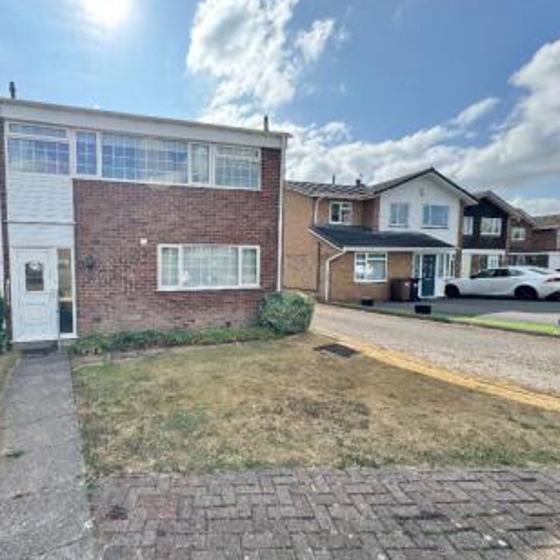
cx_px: 194
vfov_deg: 84.0
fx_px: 311
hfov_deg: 81.6
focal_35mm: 17
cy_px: 283
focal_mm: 2.22
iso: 50
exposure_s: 1/749
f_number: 2.2
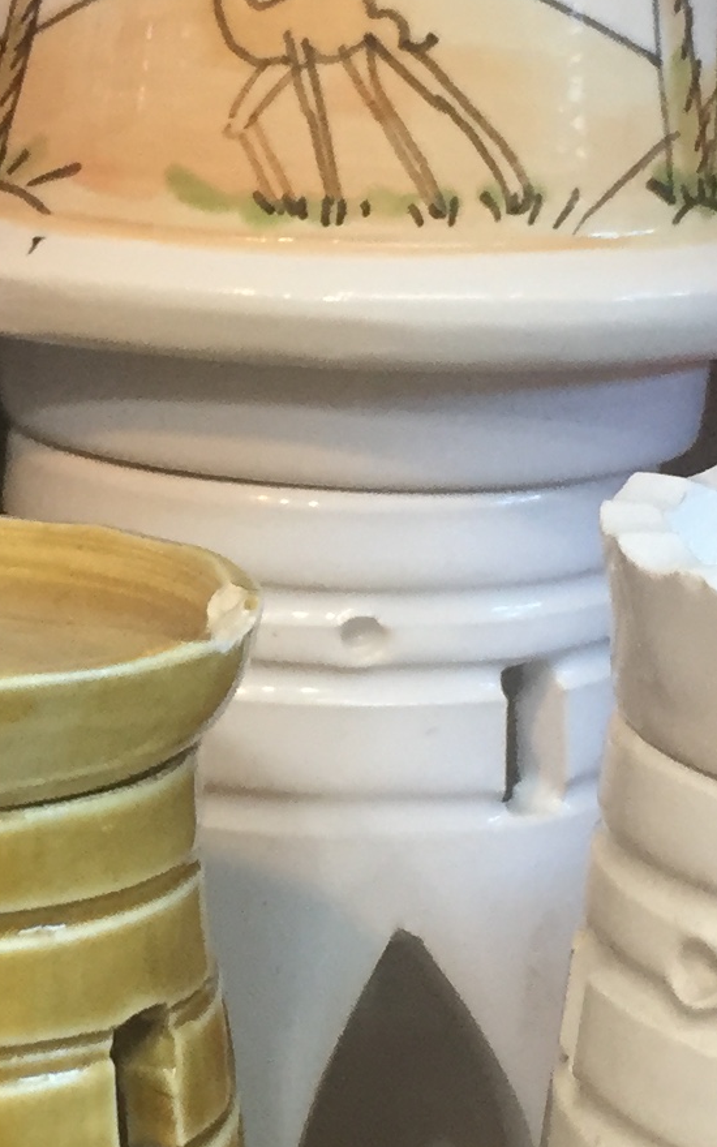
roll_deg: -2.1
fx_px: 3564
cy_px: 588
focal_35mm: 114
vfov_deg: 18.3
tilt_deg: -10.5
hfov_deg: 11.3
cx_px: -160
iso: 64
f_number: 2.2
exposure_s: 1/33
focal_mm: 4.15
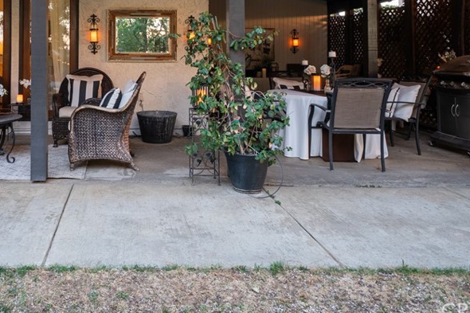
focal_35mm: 33
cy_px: 50
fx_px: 431
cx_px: 129
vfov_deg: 38.0
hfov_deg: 55.0
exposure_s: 2.5
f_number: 8
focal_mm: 19
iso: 100
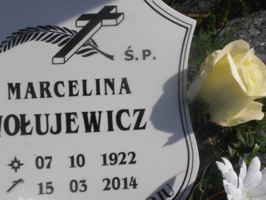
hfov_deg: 21.0
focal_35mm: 93
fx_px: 715
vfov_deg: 15.9
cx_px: 96
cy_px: 135
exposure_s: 1/1600
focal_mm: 10.04
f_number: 4.5
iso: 80
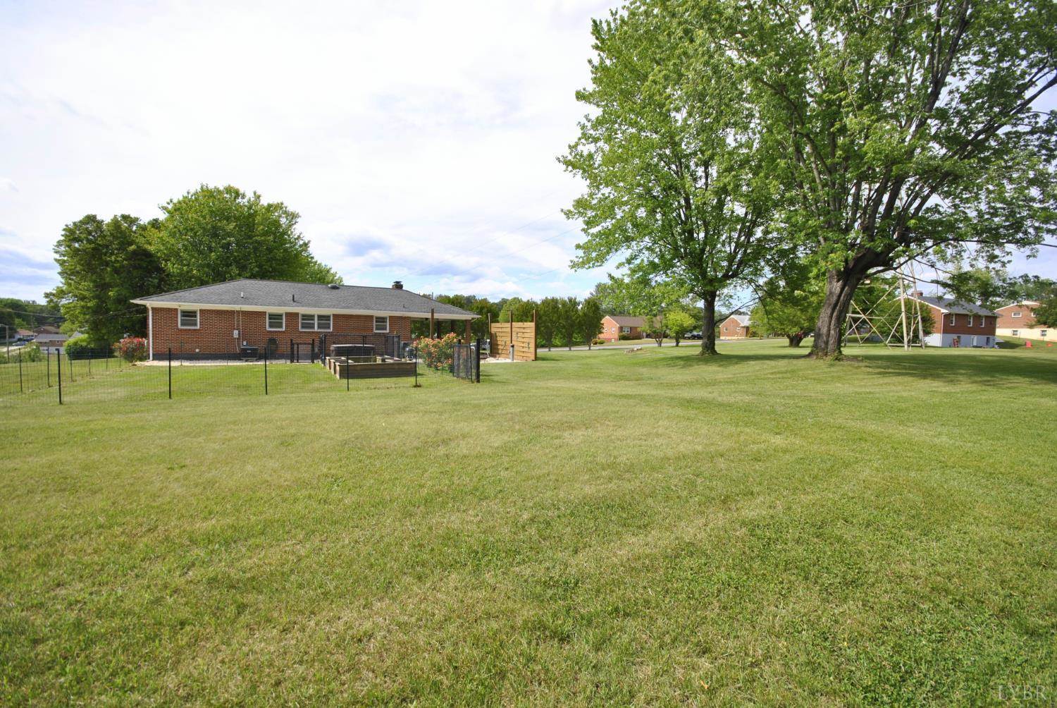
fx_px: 441
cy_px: 354
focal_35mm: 15
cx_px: 528
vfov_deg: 77.5
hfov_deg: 100.3
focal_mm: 10
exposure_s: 1/200
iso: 100
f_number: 7.1
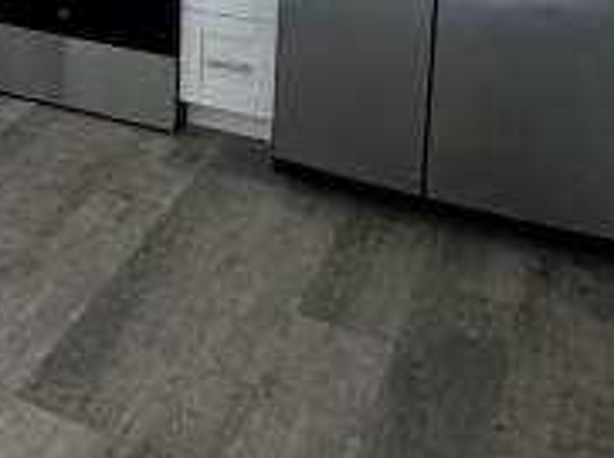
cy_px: -176
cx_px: -159
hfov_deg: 26.9
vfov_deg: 20.9
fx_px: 1098
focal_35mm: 62
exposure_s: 1/99
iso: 160
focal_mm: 2.22
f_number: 2.2
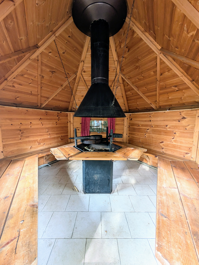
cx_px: 100
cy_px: 132
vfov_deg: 102.0
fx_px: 107
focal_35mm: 14
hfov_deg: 85.7
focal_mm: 1.83
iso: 162
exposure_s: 1/25
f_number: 2.2
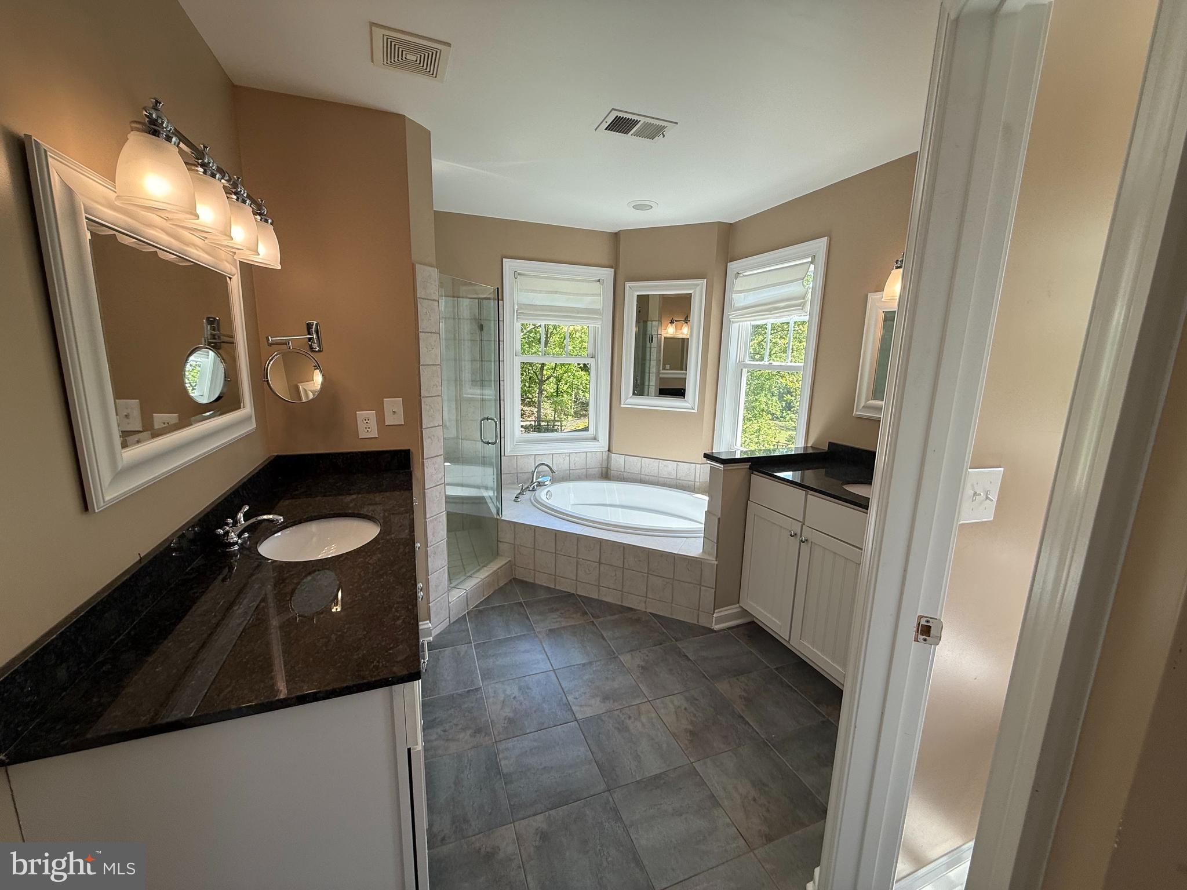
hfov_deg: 102.1
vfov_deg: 85.7
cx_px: 594
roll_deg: -1.5
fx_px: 480
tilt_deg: -10.1
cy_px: 445
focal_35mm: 14
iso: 50
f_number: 2.2
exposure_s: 1/173
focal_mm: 2.22
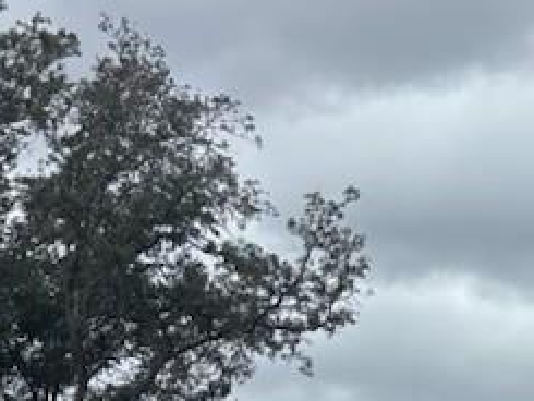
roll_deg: -0.1
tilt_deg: +3.2
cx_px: 848
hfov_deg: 13.5
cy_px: 663
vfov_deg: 10.4
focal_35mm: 136
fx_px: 2099
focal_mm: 5.96
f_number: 1.6
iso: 50
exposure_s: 1/3650
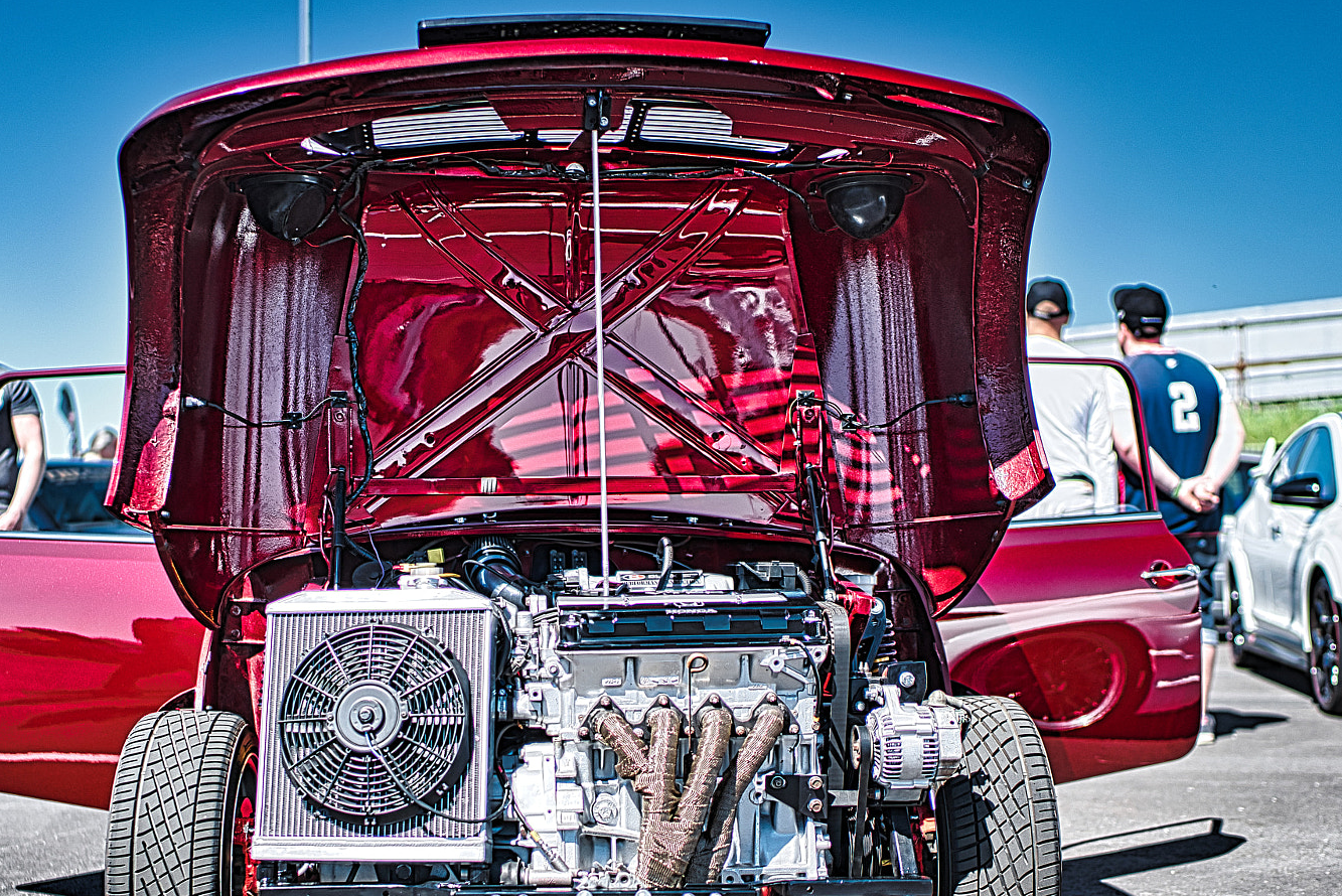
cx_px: 584
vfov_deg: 31.9
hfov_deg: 46.3
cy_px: 515
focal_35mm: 42
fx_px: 1566
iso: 100
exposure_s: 1/2000
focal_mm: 35
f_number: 1.4
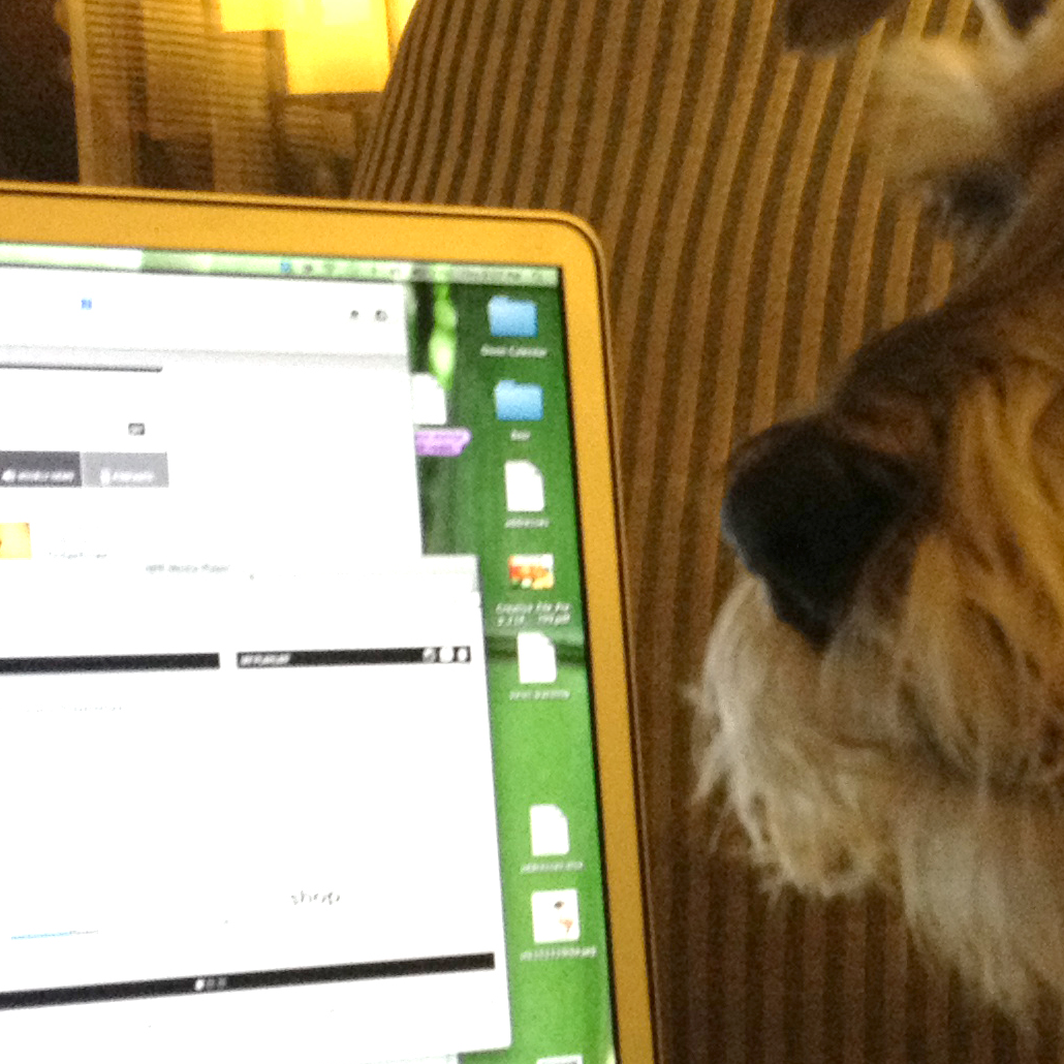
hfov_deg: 17.6
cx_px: 805
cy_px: 787
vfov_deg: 17.6
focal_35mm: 98
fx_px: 3408
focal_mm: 4.28
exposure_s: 1/20
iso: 250
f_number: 2.4
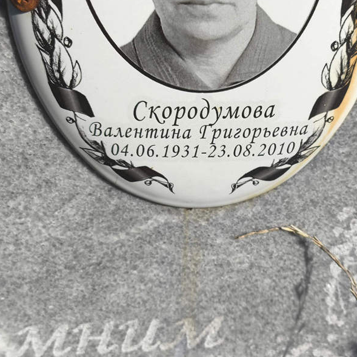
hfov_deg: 28.4
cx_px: 239
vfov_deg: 28.6
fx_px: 700
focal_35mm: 60
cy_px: 178
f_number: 1.7
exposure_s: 1/1474
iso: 50
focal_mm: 4.71
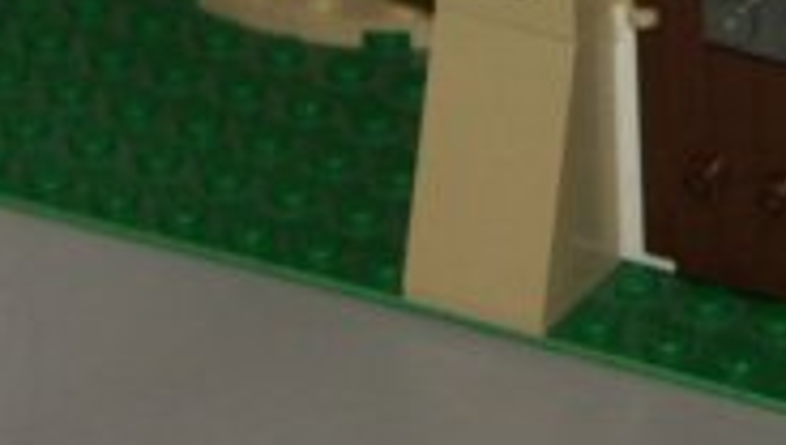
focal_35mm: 406
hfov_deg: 5.3
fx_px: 8472
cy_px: -877
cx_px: 1094
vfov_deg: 3.0
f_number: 3.2
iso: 100
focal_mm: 17.07
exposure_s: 1/60
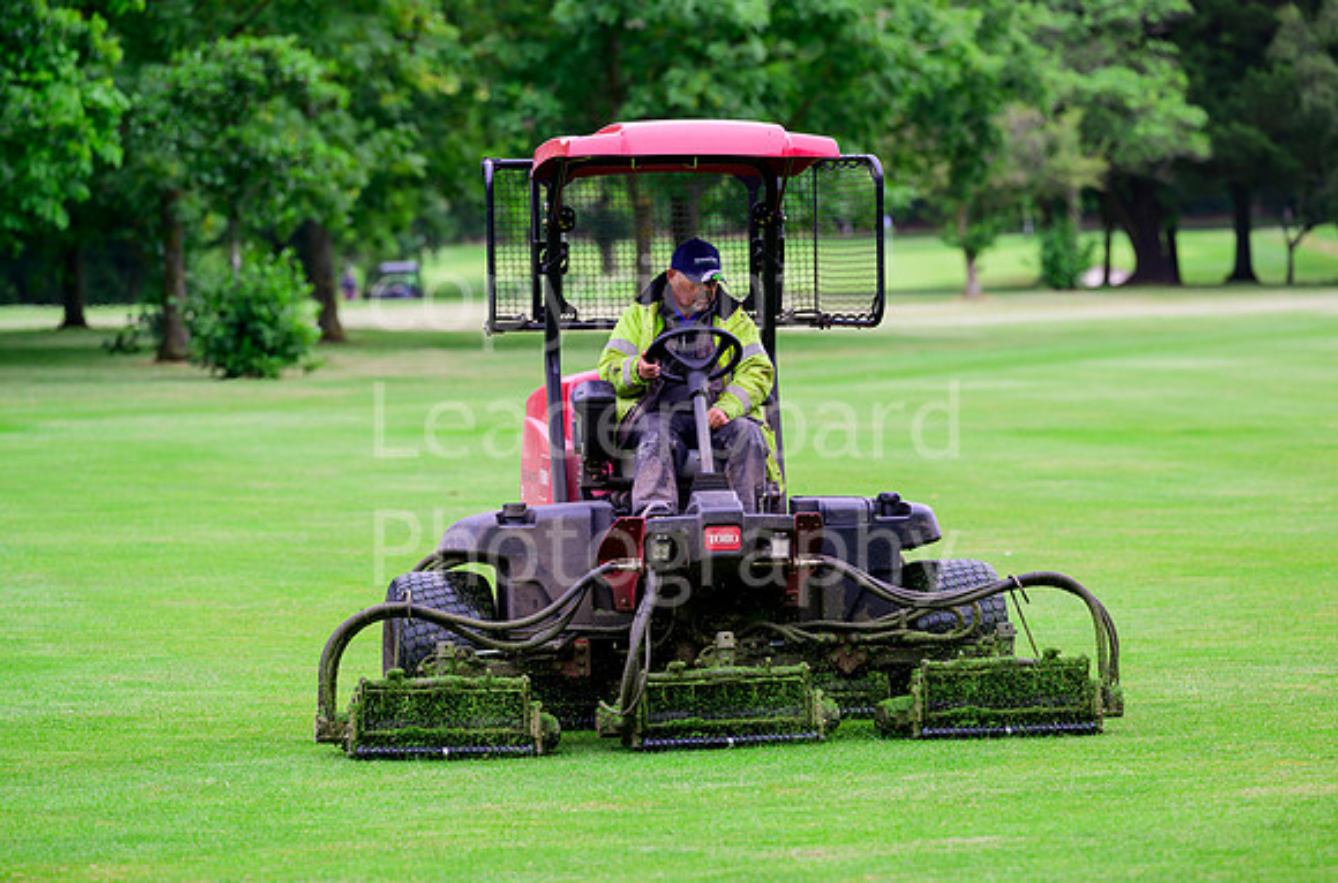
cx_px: 676
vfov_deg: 6.7
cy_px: 451
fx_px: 7513
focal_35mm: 203
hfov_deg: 10.2
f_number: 4.5
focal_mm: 200
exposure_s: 1/250
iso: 320
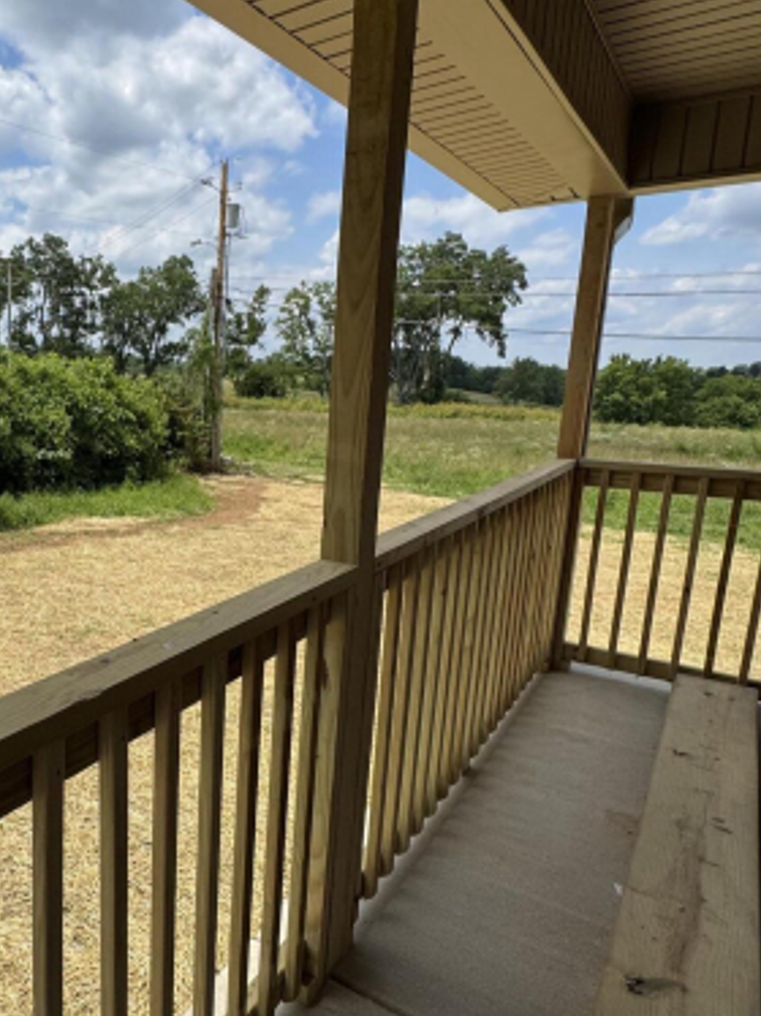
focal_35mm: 25
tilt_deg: -11.5
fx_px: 734
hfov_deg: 51.1
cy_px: 518
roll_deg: -0.5
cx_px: 141
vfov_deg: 69.4
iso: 50
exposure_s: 1/2415
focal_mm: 2.22
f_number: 2.2
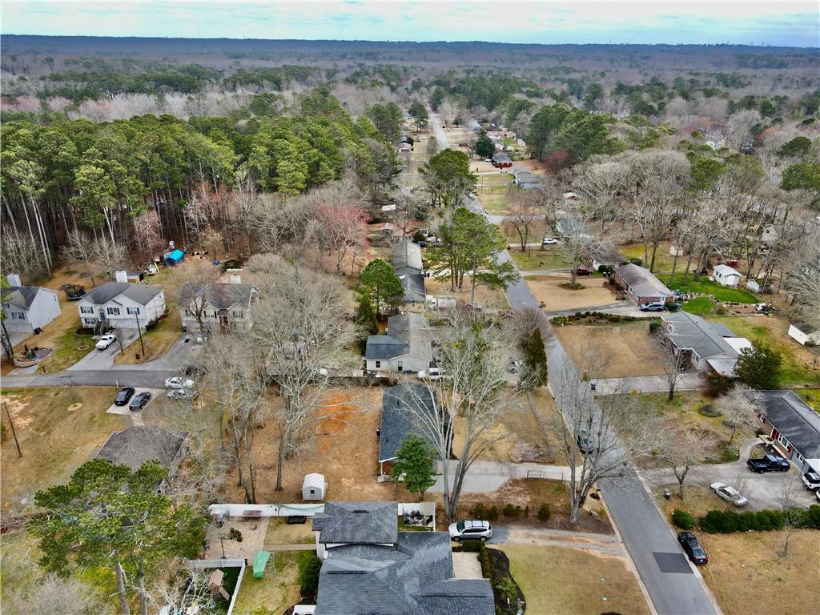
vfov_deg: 56.8
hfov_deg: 71.6
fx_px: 569
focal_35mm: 24
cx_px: 410
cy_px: 308
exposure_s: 1/200
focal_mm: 4.5
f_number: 2.8
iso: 110
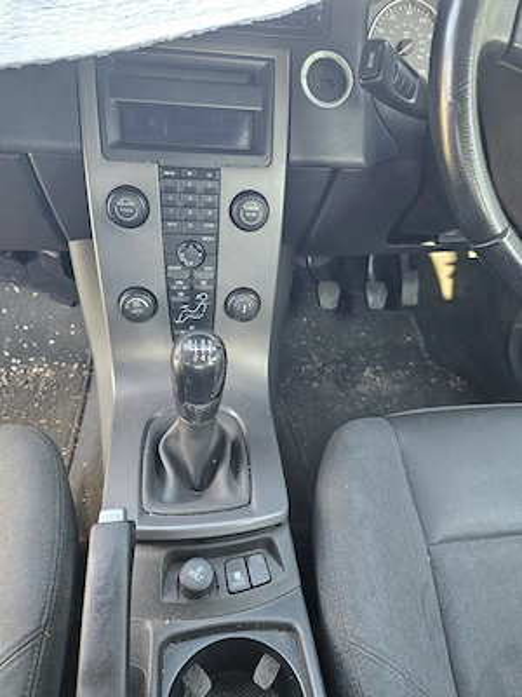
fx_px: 462
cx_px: 261
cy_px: 348
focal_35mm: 23
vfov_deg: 73.9
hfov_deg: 58.9
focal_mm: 6.3
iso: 640
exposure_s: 1/101
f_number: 1.7
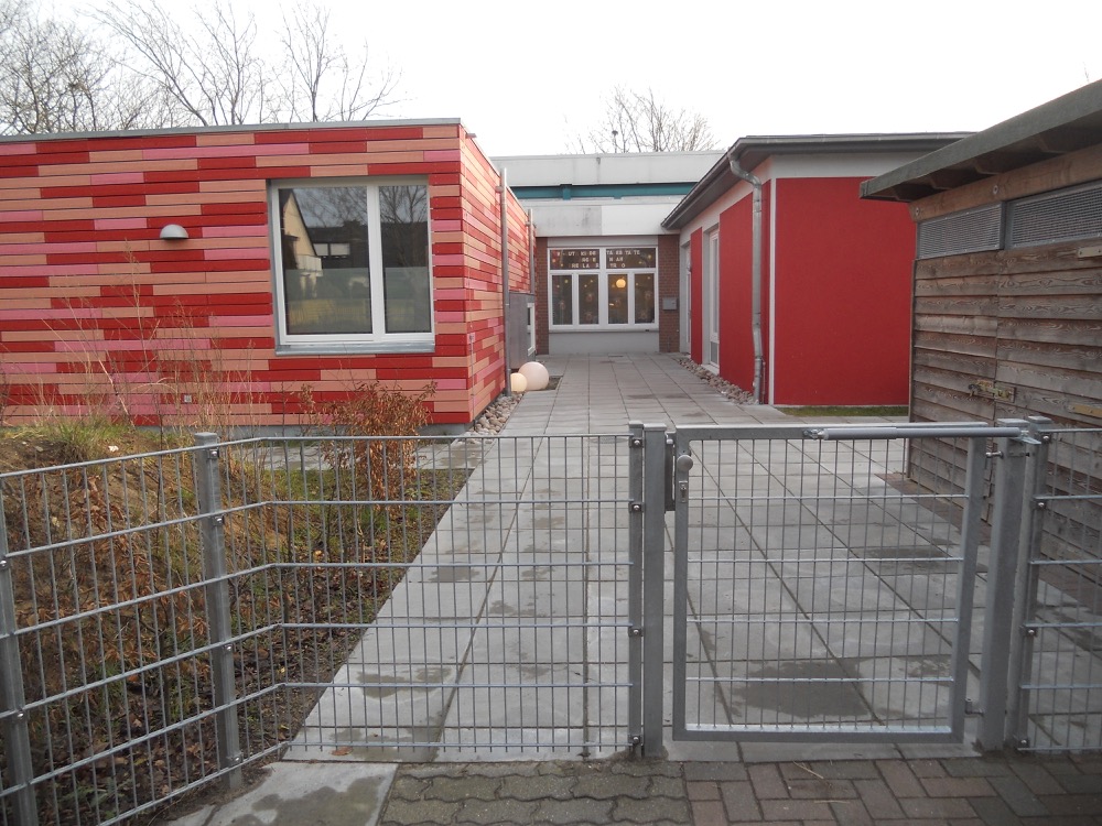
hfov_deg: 65.3
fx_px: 860
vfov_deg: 51.4
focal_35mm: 27
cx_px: 551
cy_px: 413
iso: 80
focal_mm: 4.9
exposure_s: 1/125
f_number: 3.2
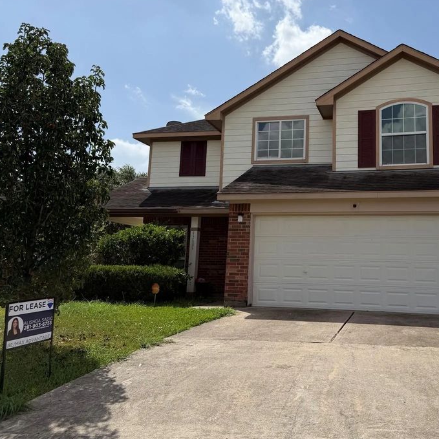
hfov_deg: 49.9
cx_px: 303
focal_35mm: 32
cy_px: 193
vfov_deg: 51.0
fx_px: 459
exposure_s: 1/8130
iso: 80
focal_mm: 6.76
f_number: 1.78
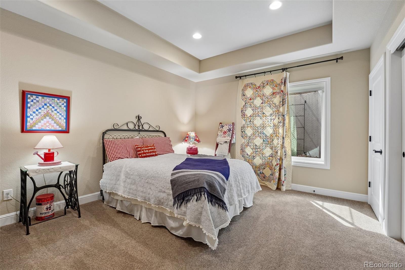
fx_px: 175
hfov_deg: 98.2
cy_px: 135
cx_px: 202
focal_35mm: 16
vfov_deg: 75.1
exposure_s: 1/10
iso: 400
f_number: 8
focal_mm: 15.6
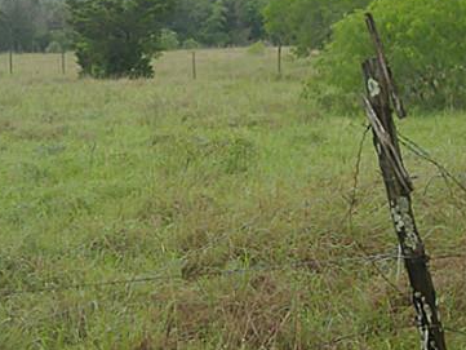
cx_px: 146
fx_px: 1643
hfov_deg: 16.1
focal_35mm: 122
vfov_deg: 12.1
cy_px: 22
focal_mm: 8.9
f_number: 3.6
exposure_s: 1/80
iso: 50
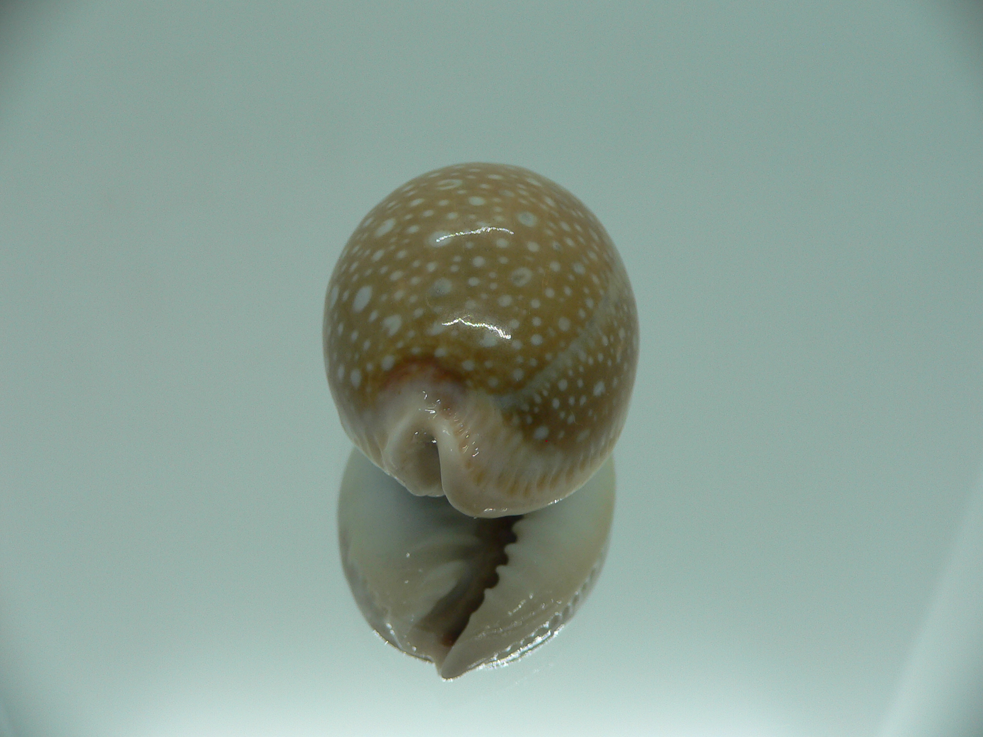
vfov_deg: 40.7
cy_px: 368
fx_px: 994
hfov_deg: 52.6
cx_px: 492
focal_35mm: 35
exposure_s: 1/60
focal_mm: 4.6
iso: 80
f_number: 2.8
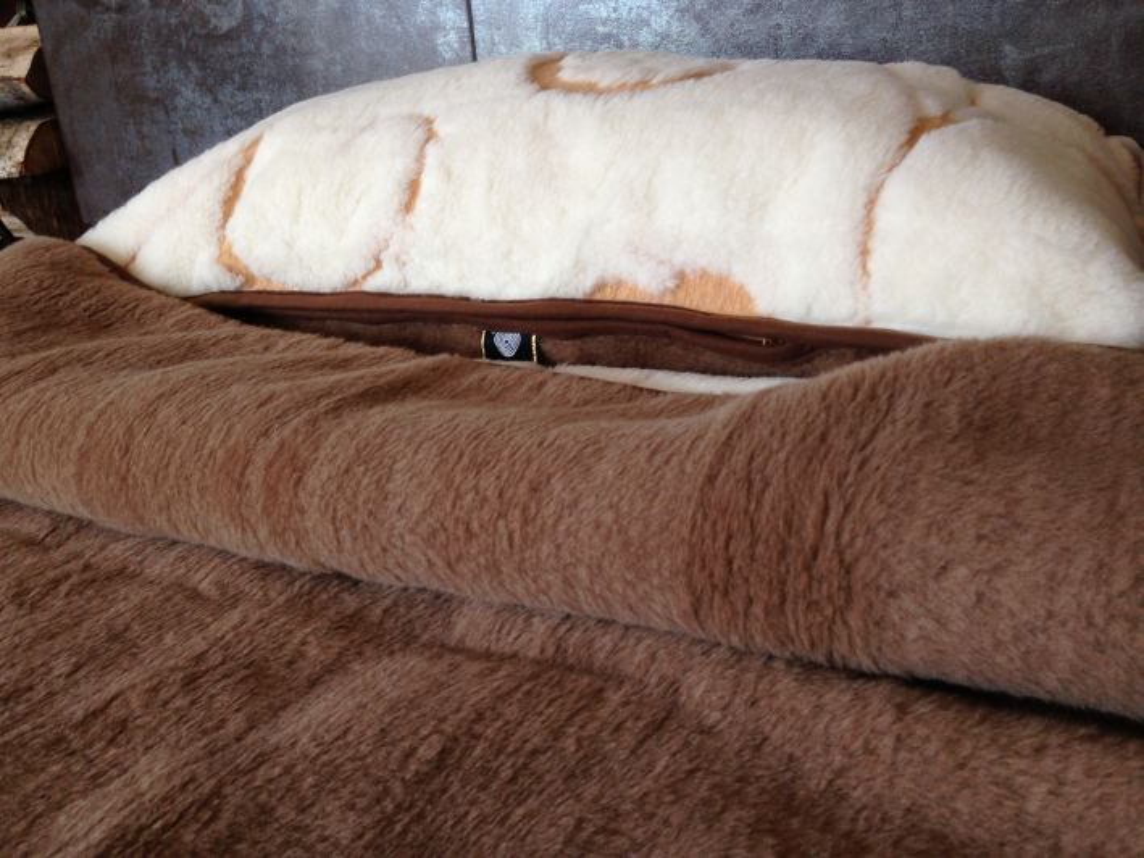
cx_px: 572
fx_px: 1091
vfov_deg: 43.0
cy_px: 429
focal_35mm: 33
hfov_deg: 55.3
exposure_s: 1/60
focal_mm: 4.13
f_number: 2.4
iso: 64
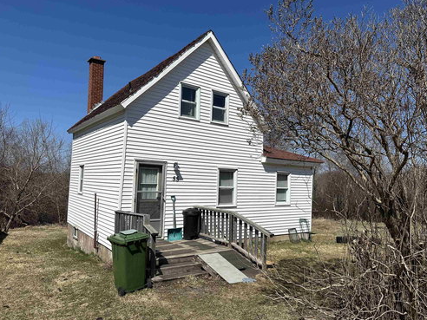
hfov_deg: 69.4
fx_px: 308
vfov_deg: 54.9
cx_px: 214
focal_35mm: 25
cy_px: 164
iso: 80
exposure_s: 1/10753
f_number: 1.78
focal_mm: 6.86
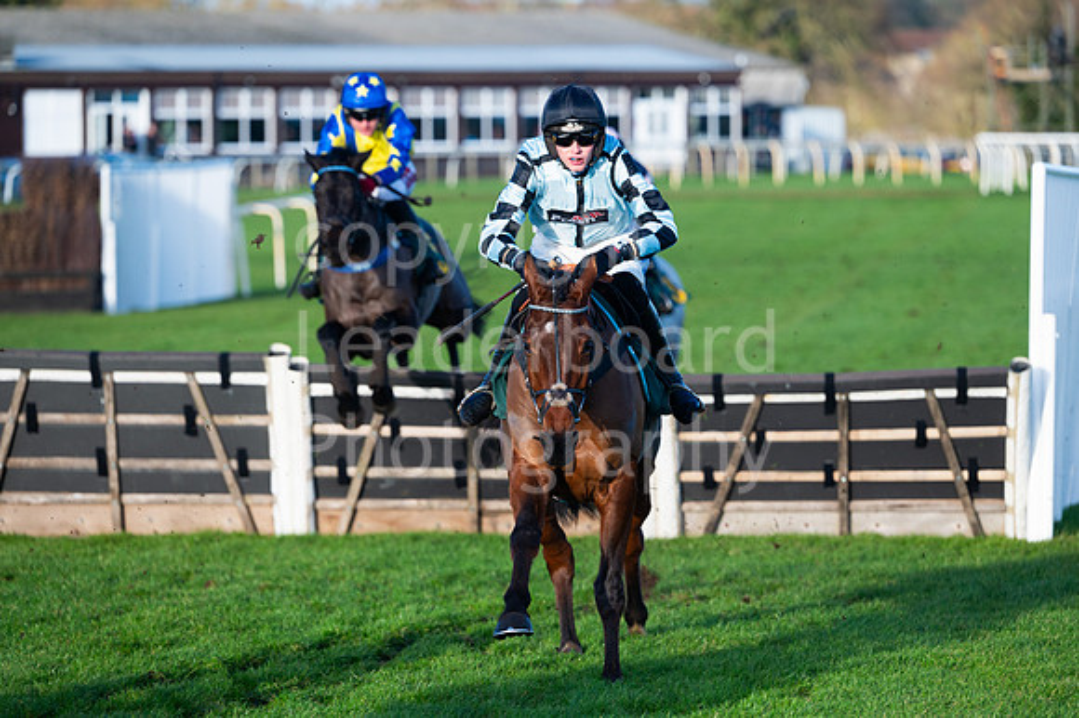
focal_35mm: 190
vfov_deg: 7.2
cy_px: 359
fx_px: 5697
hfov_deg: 10.8
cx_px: 585
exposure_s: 1/2000
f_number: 3.5
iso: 320
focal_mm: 175
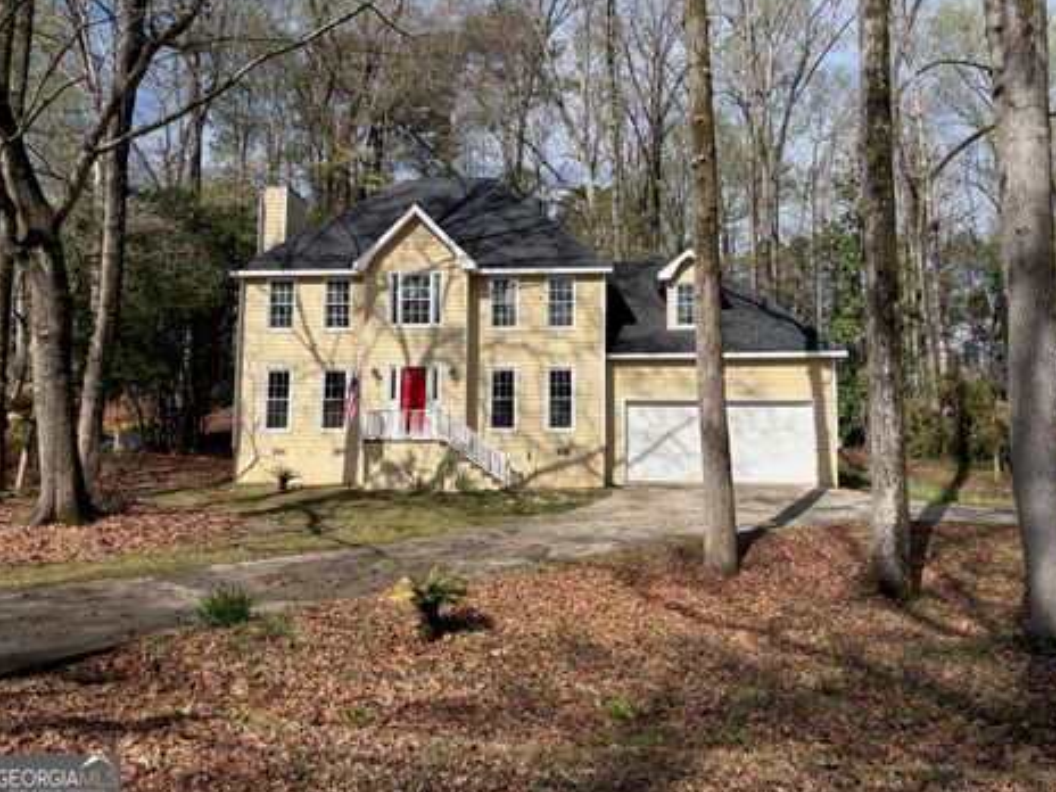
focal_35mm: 28
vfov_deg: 49.7
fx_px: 854
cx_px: 562
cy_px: 370
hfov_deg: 63.4
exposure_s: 1/3448
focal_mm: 5.96
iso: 50
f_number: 1.6
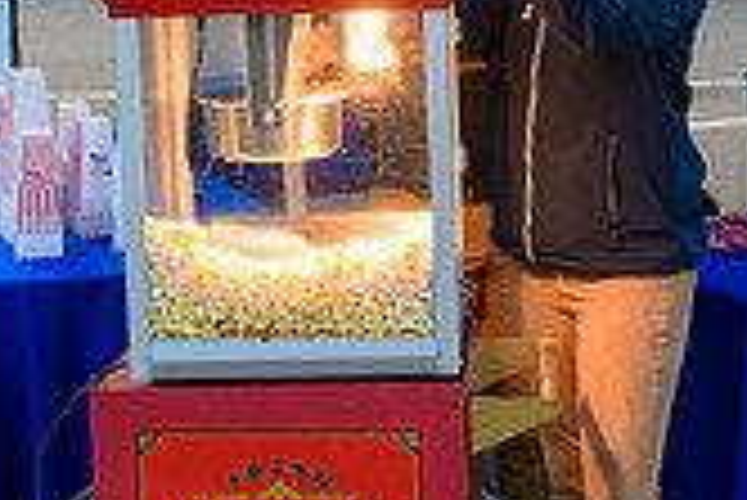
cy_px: 29
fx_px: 1744
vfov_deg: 16.0
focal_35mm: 84
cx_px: 454
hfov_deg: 24.1
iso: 1600
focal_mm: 24
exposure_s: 1/125
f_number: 3.2
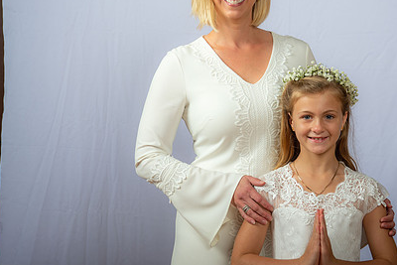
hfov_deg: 24.1
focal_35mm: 84
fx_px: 927
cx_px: 251
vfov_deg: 16.2
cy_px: 90
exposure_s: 1/200
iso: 250
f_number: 6.3
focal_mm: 58
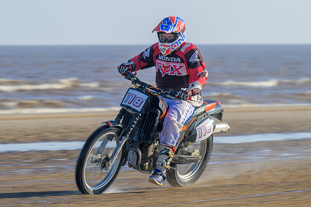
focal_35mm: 338
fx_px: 2920
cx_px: 156
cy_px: 111
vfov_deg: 4.1
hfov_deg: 6.1
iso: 72
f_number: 7.1
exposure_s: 1/200
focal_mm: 200
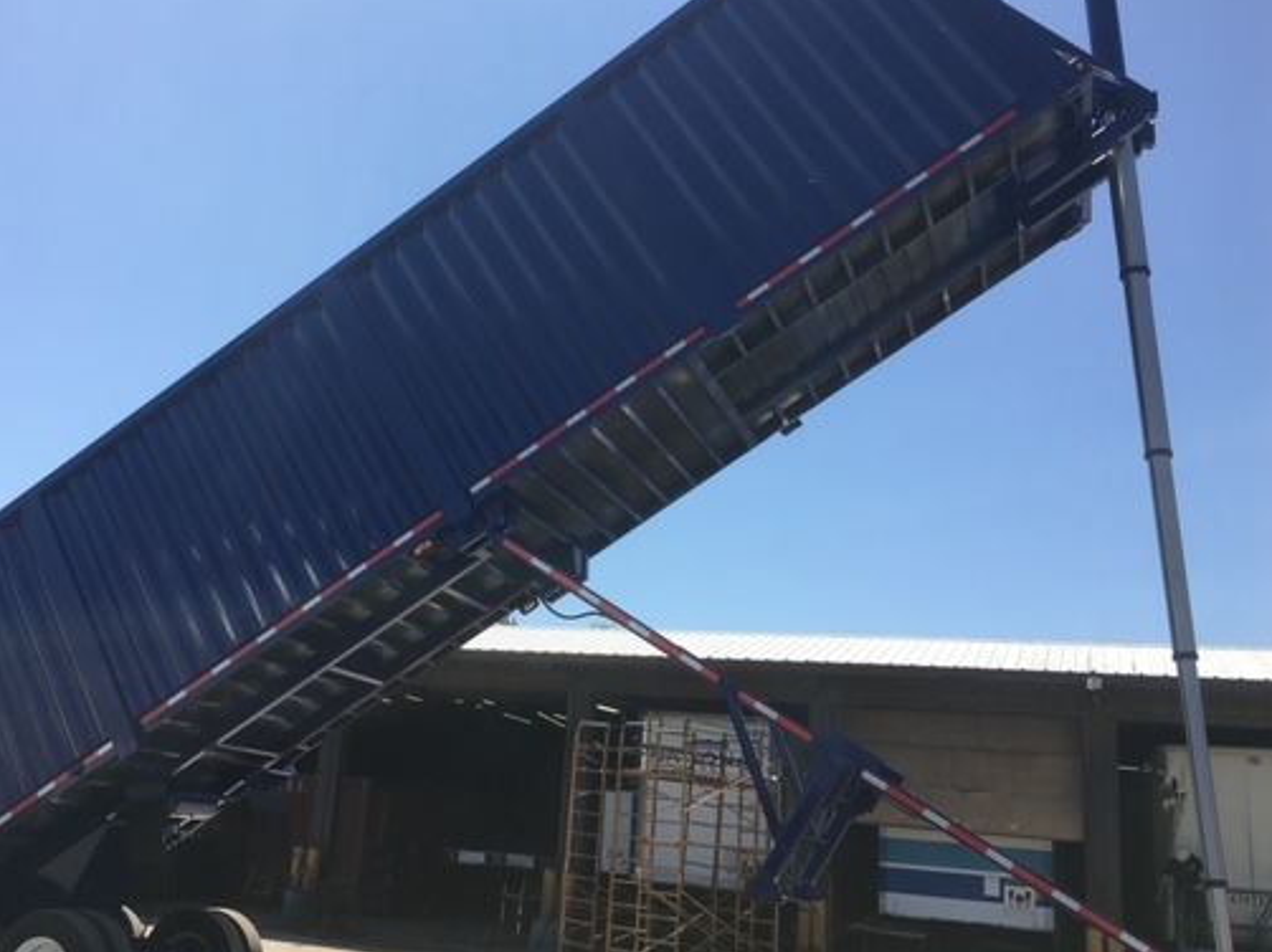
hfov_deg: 49.9
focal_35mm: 37
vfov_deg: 38.6
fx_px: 1359
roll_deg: -4.1
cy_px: 468
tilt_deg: +15.0
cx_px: 525
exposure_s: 1/1183
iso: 25
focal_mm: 4.15
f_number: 2.2
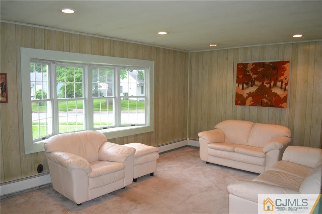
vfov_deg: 47.9
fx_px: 241
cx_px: 161
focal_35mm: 27
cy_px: 107
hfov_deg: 67.4
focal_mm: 18
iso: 640
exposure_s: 1/60
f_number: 3.5
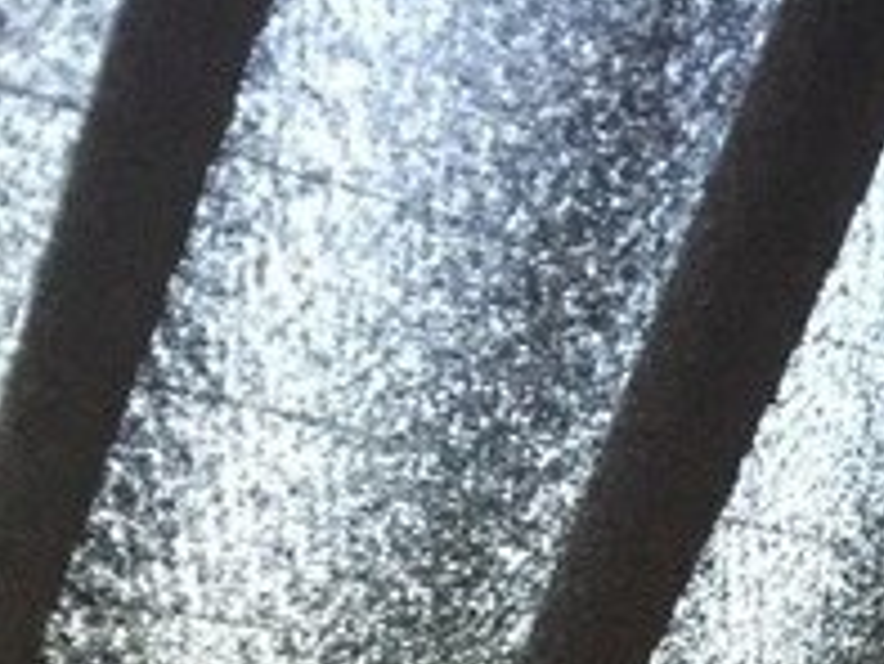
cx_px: 1472
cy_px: 1097
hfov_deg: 17.4
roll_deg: -5.1
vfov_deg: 14.0
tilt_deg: +0.2
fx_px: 2479
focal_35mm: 97
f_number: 2.2
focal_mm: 4.15
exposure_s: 1/25
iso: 250
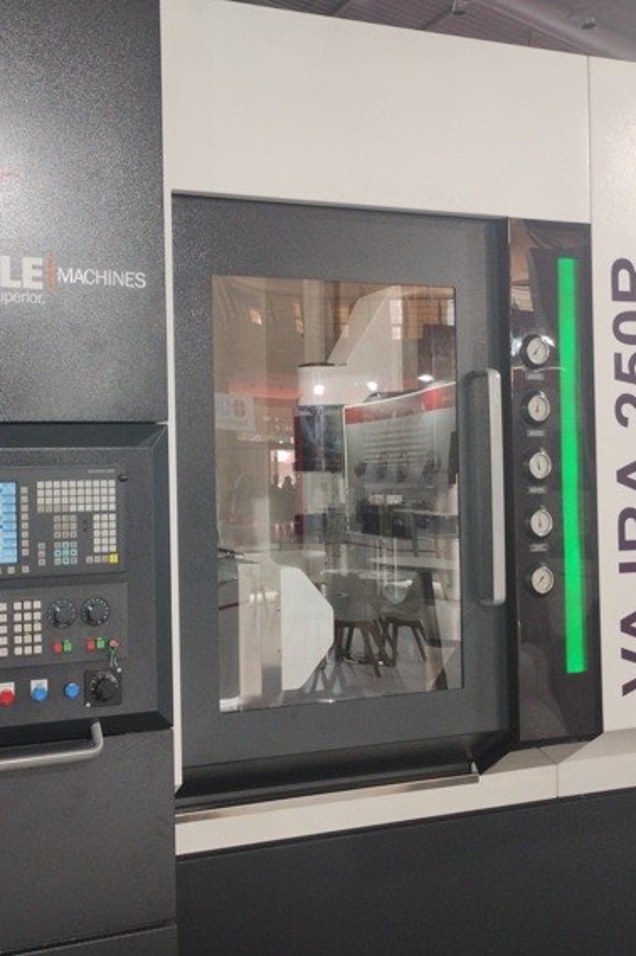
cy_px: 478
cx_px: 242
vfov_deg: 49.6
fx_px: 1035
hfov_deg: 34.0
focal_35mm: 39
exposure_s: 1/100
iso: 556
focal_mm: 4.27
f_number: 1.8
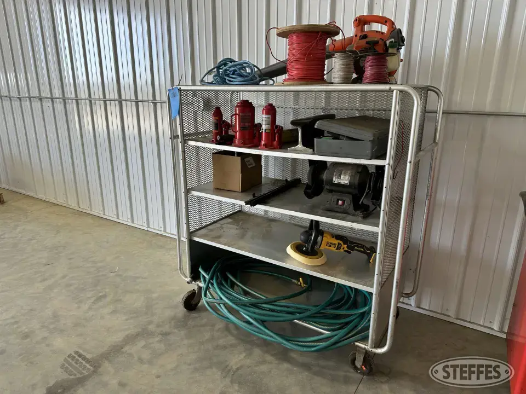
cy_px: 197
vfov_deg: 56.8
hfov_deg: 71.6
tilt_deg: -17.6
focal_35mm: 24
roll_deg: +1.2
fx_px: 365
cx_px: 263
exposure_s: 1/121
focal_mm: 6.86
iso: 64
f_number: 1.78
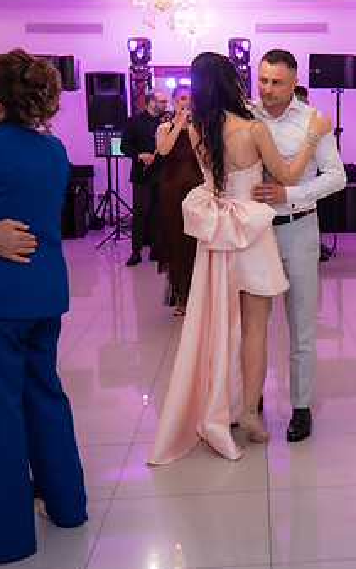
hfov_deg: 21.3
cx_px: 356
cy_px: 238
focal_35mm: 59
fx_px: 915
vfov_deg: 34.5
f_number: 2.8
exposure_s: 1/200
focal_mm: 26
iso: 2000
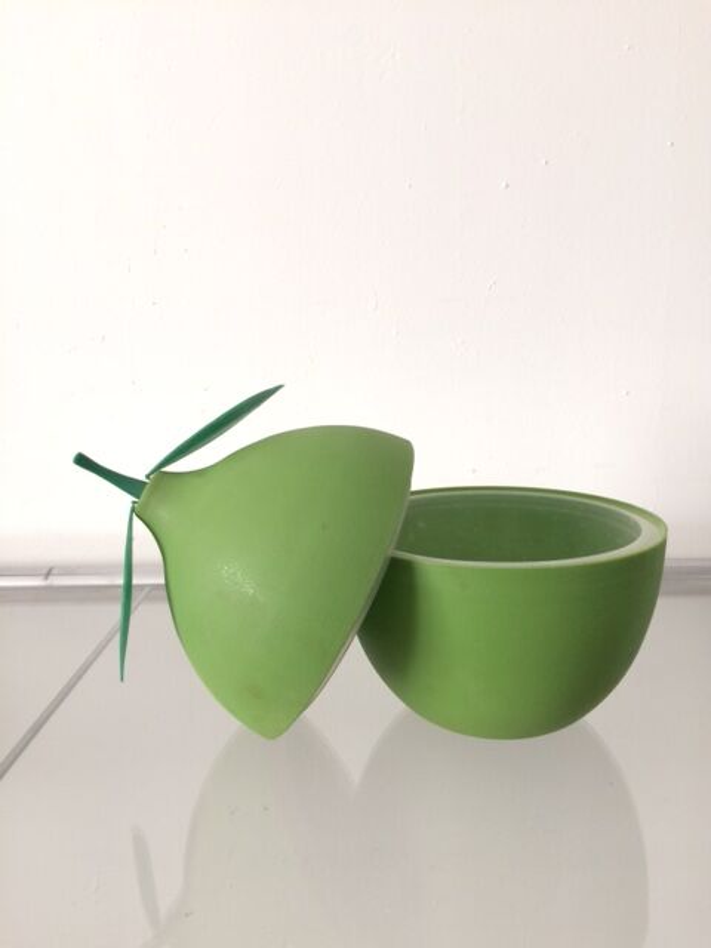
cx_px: 356
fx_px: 794
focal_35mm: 29
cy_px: 474
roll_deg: +1.1
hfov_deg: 48.2
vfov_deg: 61.7
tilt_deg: -13.4
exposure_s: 1/33
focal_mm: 4.15
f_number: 2.2
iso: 160
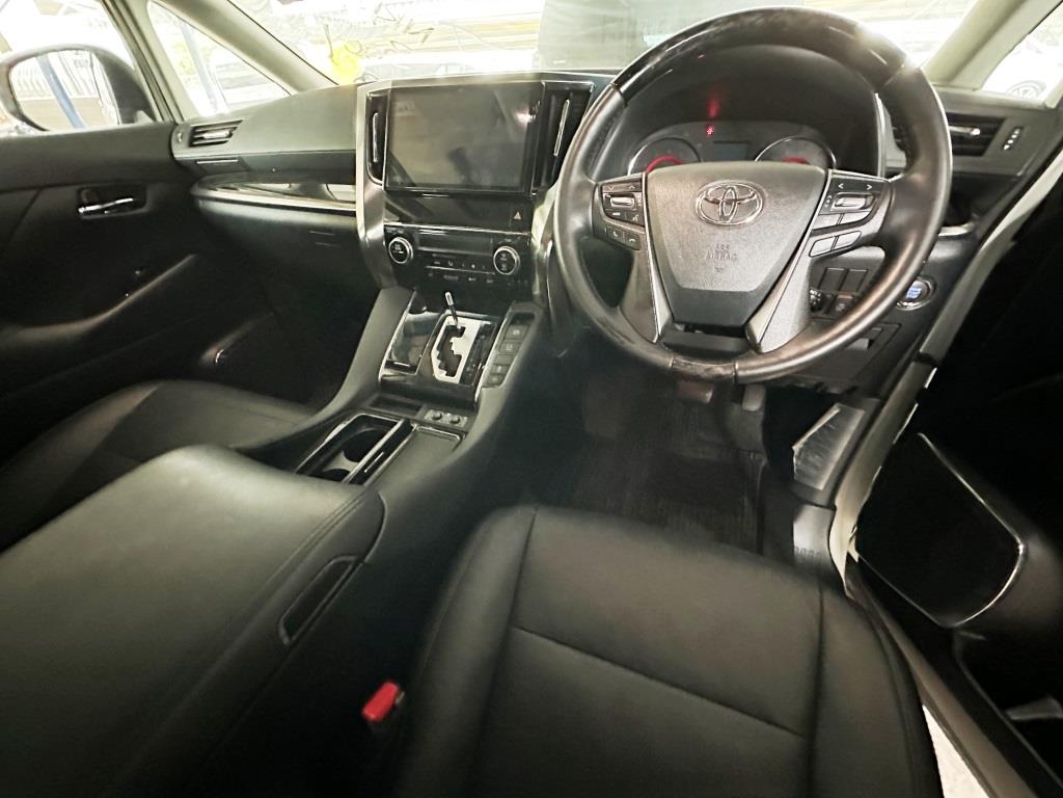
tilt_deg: -34.5
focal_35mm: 14
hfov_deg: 102.1
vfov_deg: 85.7
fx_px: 430
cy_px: 399
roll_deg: +2.2
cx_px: 532
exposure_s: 1/30
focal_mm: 2.22
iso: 1600
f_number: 2.2
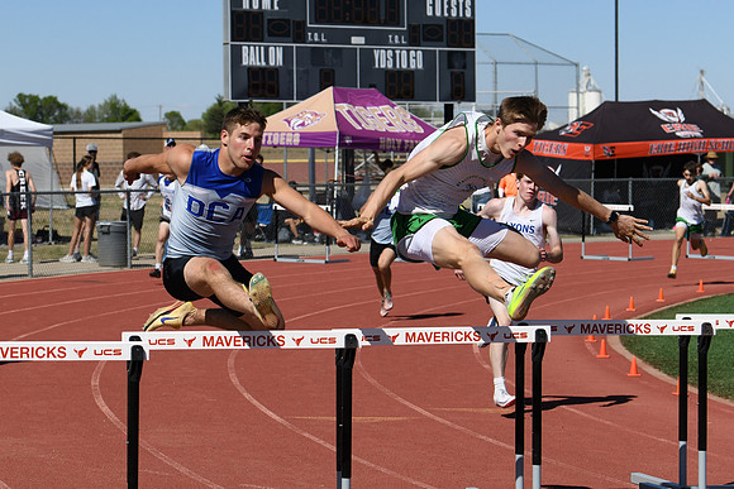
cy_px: 244
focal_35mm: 70
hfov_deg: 28.8
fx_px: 1427
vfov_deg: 19.5
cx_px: 367
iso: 160
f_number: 4.5
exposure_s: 1/2500
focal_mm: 70
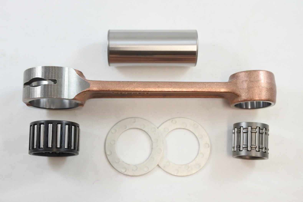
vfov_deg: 30.5
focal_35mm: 44
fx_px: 370
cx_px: 152
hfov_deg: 44.5
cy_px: 101
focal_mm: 16.5
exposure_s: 1/125
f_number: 4.5
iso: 560
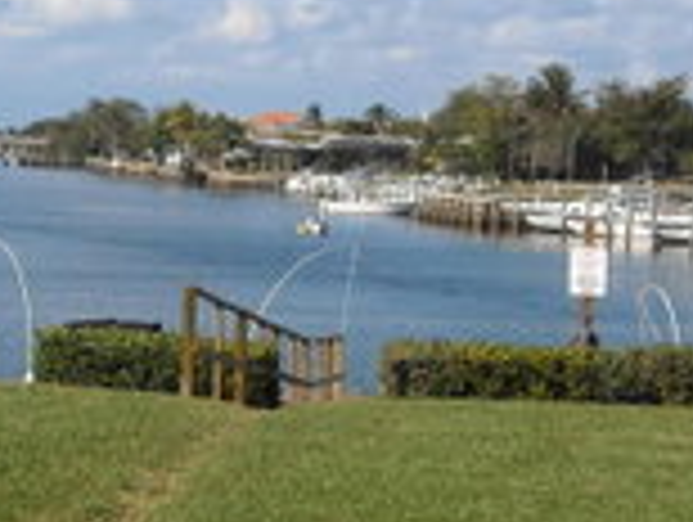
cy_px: 216
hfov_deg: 16.8
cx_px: 153
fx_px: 2326
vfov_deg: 12.8
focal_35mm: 116
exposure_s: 1/369
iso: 64
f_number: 5.6
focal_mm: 5.7
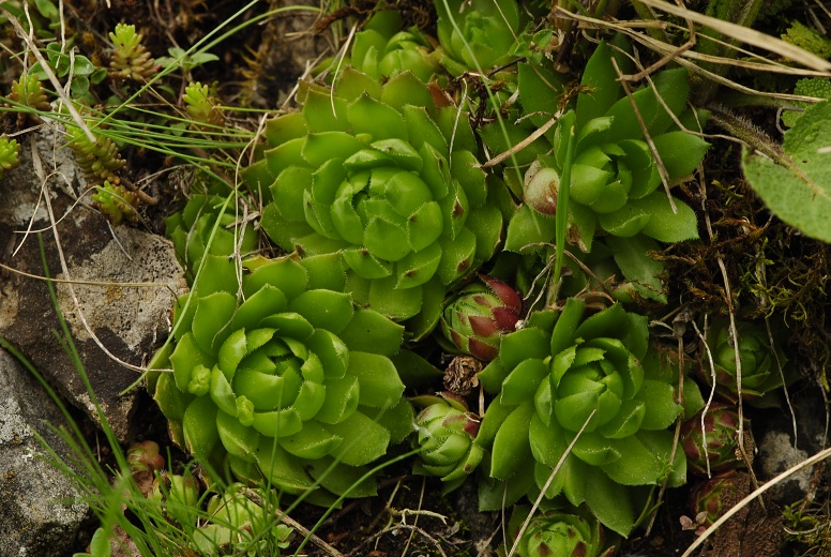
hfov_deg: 15.6
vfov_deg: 10.5
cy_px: 281
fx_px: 3040
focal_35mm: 132
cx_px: 404
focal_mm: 85
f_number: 9
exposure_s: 1/50
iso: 100
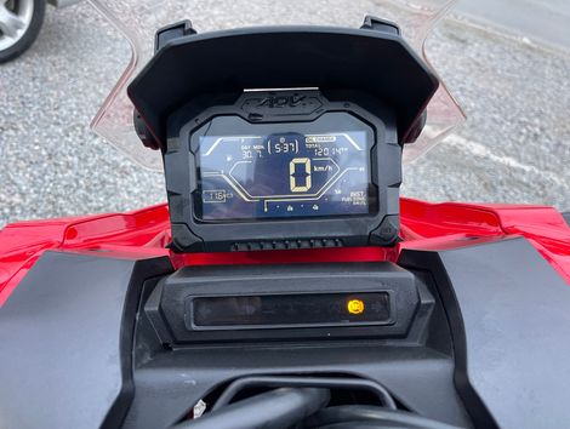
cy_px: 214
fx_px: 412
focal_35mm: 25
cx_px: 285
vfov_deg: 55.0
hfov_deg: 69.3
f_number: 1.6
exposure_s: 1/60
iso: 500
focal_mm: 5.1
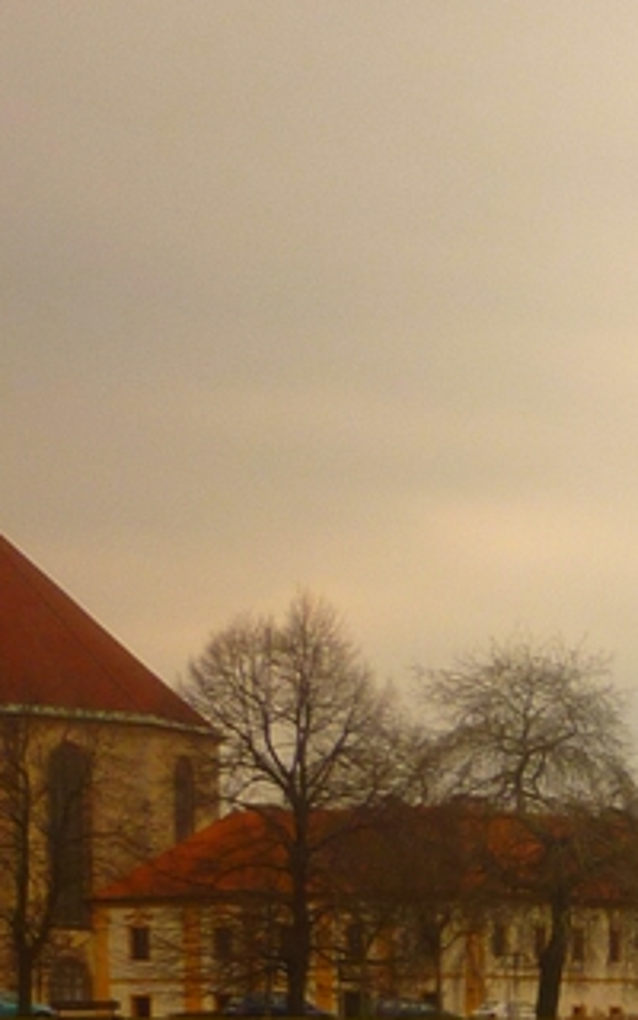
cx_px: 1732
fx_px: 3644
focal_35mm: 131
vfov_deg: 15.3
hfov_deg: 8.7
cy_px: 1240
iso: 80
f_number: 2.8
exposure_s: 1/800
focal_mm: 5.5
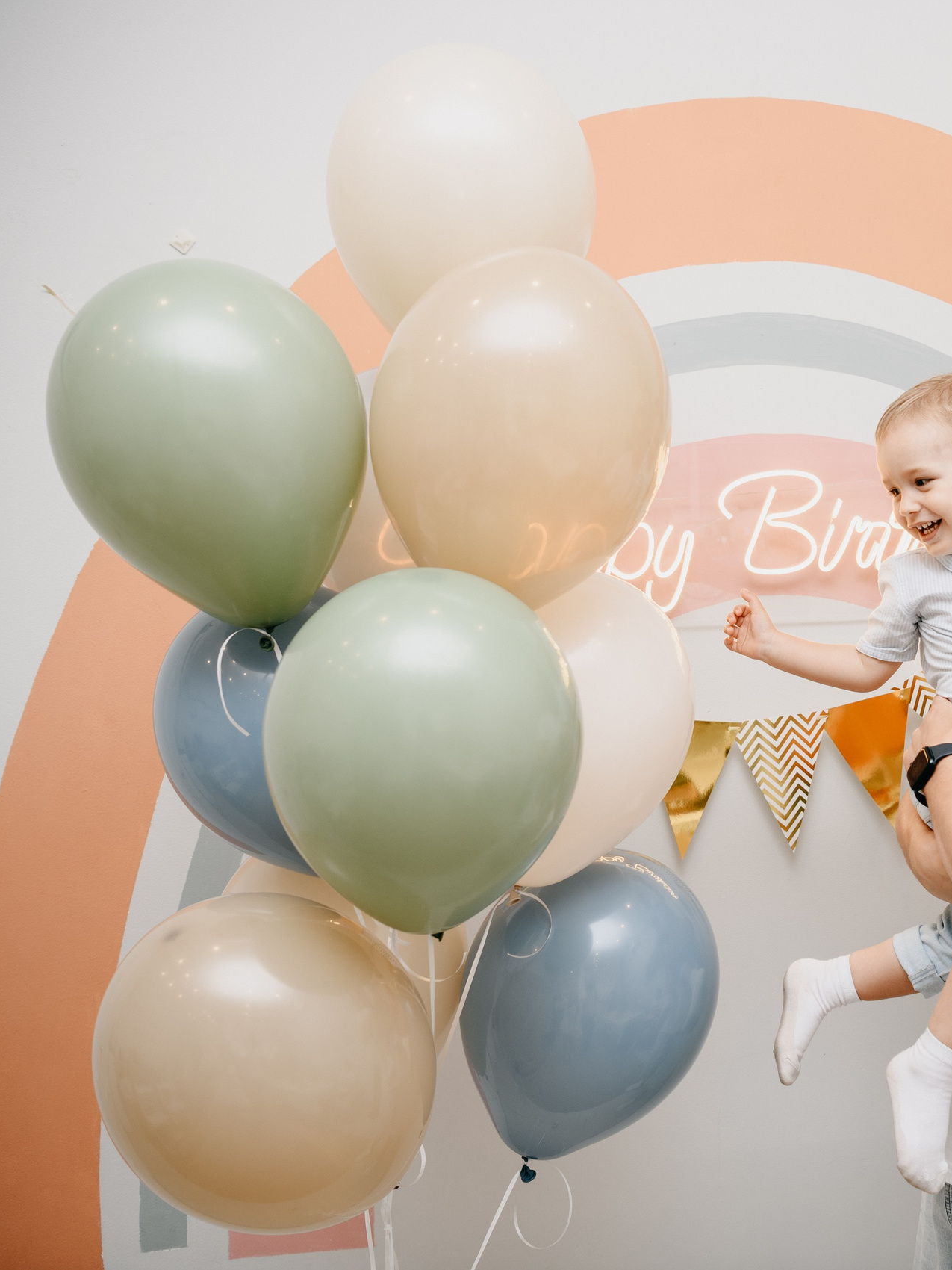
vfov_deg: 44.8
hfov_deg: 32.6
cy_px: 633
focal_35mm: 42
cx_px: 856
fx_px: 1540
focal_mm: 29
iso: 125
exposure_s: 1/160
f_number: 3.5
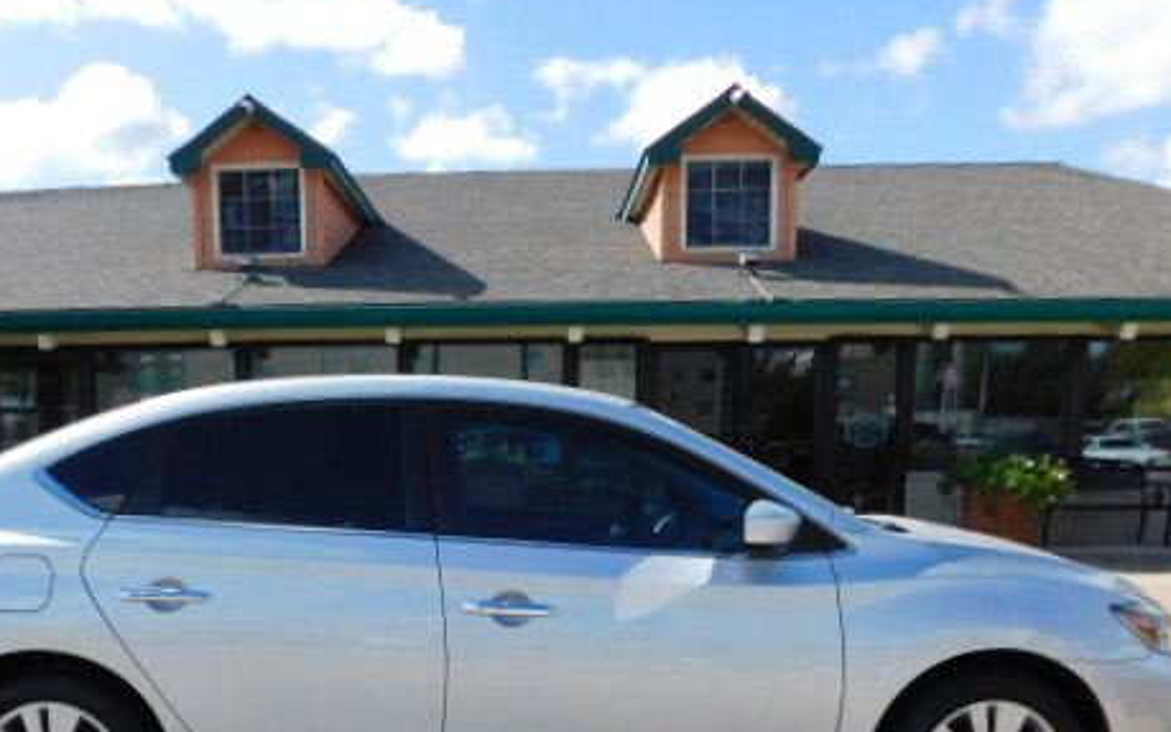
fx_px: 1085
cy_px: 597
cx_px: 467
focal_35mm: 34
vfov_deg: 35.9
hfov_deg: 56.3
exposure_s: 1/1250
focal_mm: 4
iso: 125
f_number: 3
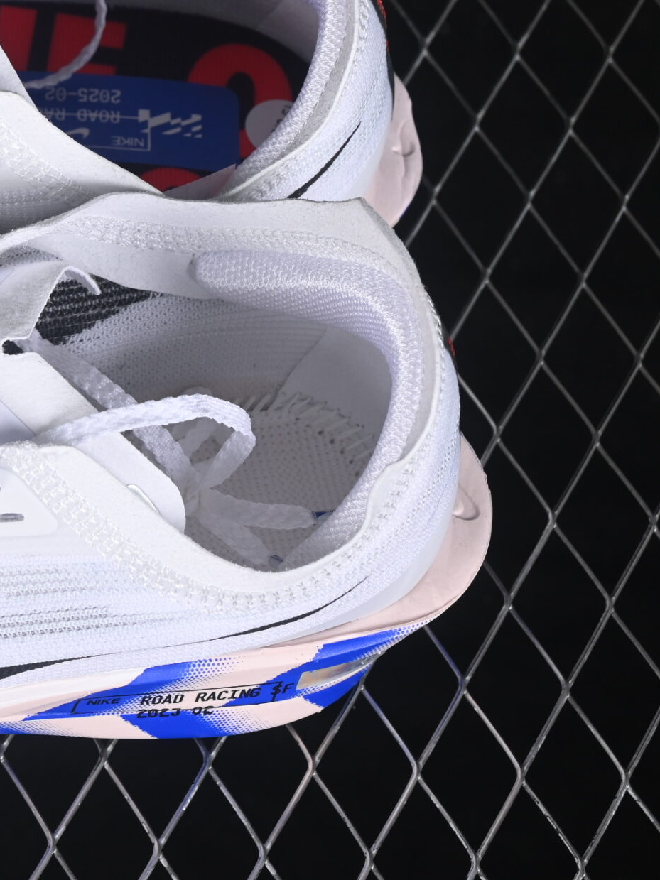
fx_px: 3788
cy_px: 317
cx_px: -195
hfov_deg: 9.8
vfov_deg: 13.2
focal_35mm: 149
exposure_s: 1/100
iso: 160
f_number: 7.1
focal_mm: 50
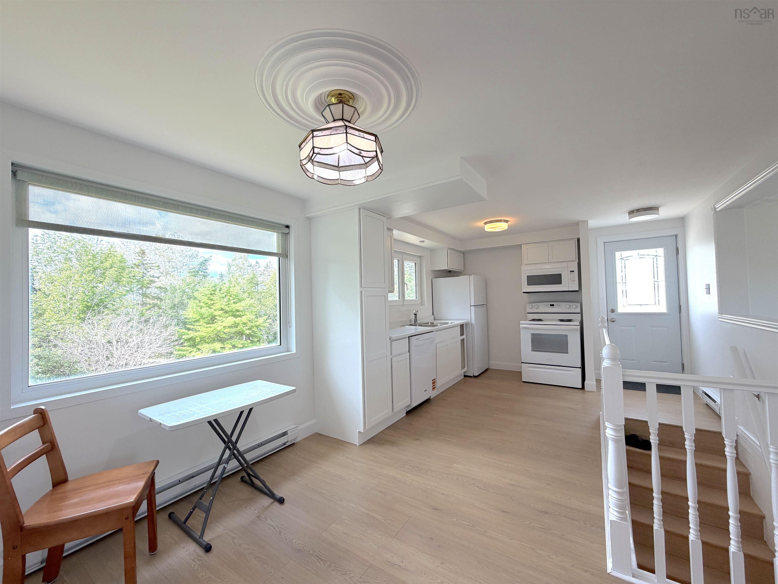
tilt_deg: +1.2
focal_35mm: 14
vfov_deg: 85.7
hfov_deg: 102.1
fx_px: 315
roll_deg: +1.8
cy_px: 292
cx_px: 389
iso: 80
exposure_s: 1/120
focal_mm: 2.22
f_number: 2.2
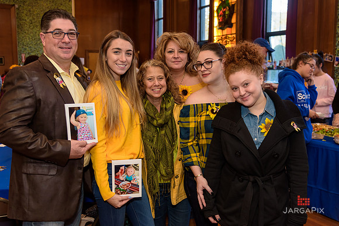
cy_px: 113
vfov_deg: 35.1
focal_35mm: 38
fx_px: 358
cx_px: 170
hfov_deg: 50.7
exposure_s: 1/100
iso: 640
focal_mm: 38
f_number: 4
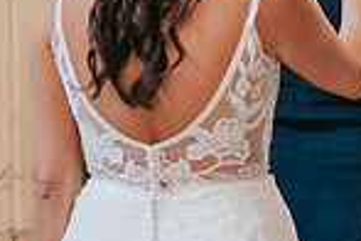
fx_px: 3118
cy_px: 45
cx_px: 341
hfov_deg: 6.6
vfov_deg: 4.4
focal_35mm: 311
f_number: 2.8
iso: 800
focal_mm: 50
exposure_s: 1/200
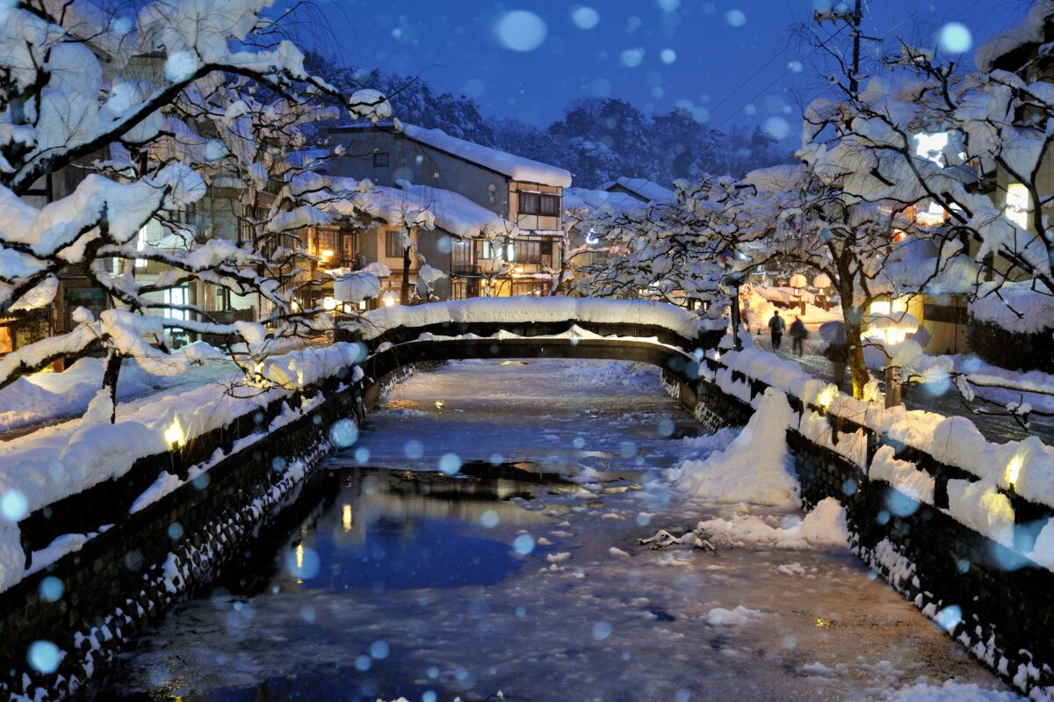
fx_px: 1405
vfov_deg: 28.1
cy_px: 351
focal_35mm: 48
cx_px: 527
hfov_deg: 41.1
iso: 200
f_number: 4.2
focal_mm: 48
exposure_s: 1/1.6
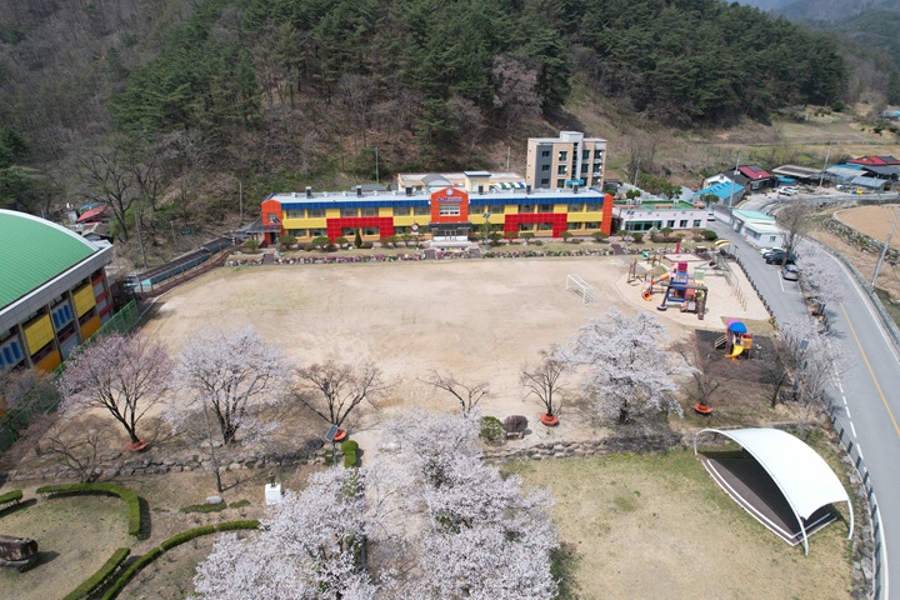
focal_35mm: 22
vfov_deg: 57.2
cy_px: 300
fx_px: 550
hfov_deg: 78.6
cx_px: 450
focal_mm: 8.38
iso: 120
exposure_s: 1/2000
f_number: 2.8
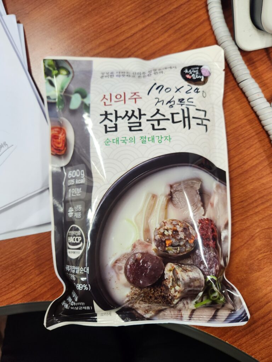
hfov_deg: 58.9
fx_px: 241
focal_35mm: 23
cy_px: 181
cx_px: 136
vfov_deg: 73.9
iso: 250
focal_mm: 5.4
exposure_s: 1/120
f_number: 1.8
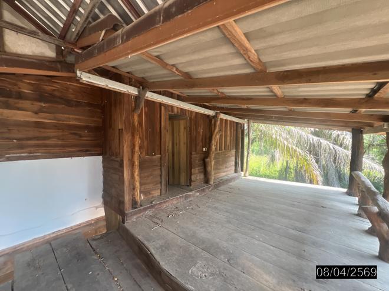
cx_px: 194
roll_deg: +0.6
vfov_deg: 89.9
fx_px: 146
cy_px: 146
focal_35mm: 13
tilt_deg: +0.5
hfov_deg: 106.2
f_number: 1.8
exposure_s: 1/99
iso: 125
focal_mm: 1.57
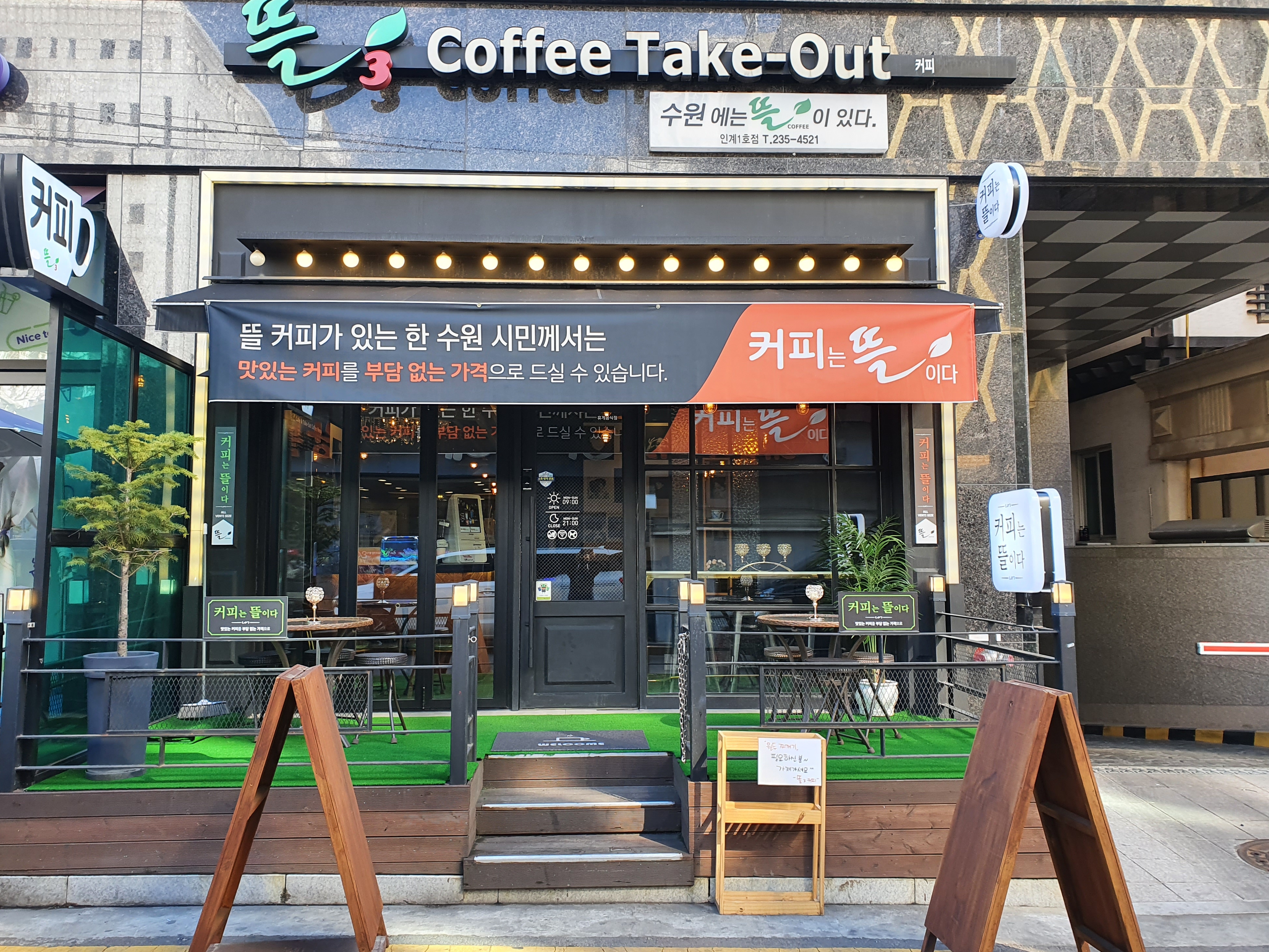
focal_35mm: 27
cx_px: 611
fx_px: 990
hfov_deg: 65.3
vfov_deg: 51.3
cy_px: 485
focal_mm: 4.32
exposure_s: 1/120
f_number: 2.4
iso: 50
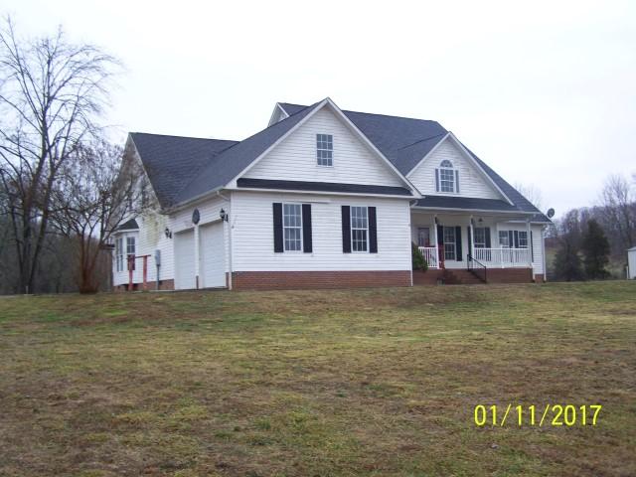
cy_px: 238
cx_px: 318
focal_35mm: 38
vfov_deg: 37.7
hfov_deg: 49.0
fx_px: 698
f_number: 2.8
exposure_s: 1/100
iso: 64
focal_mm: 6.3
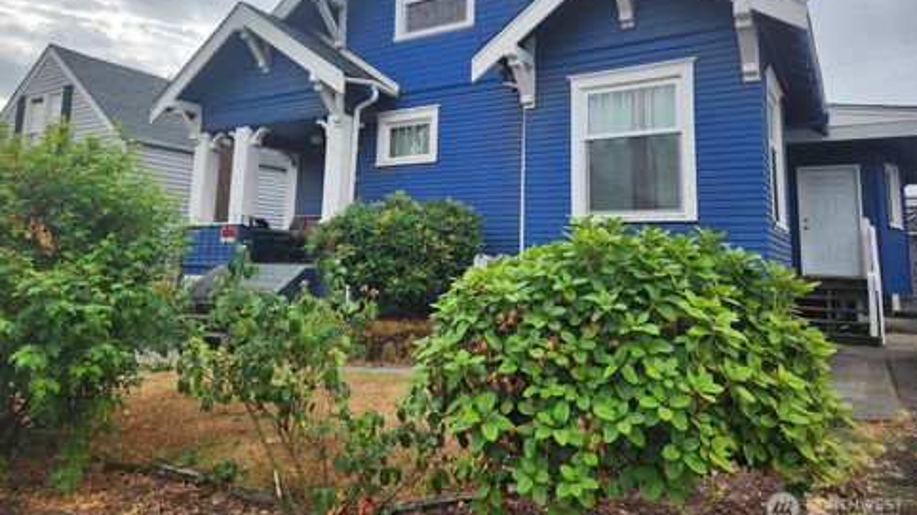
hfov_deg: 71.9
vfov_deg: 43.8
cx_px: 445
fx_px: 632
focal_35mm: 26
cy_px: 176
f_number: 1.8
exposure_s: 1/997
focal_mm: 5.4
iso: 20
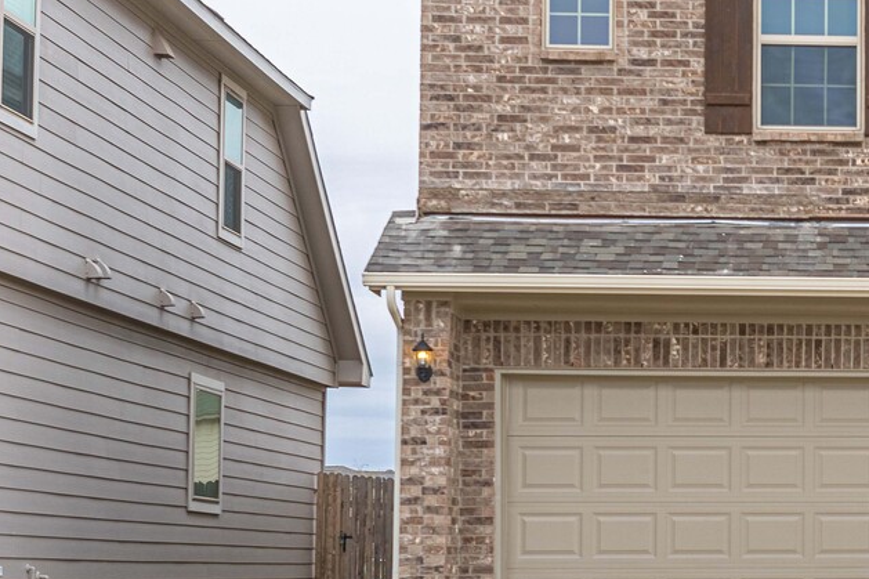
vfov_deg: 13.3
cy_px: 381
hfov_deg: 18.6
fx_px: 2486
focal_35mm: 103
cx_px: 1085
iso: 400
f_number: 7.1
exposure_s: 1/1000
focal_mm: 40
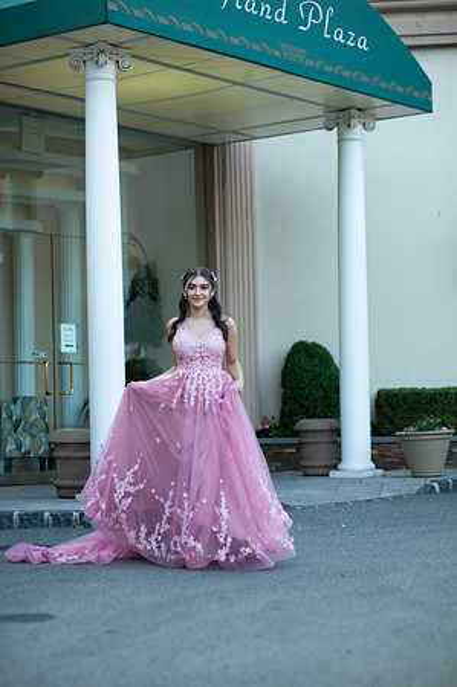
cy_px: 344
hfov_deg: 16.0
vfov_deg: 23.9
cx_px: 228
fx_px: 1622
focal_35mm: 85
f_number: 2
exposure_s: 1/640
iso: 250
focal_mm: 85
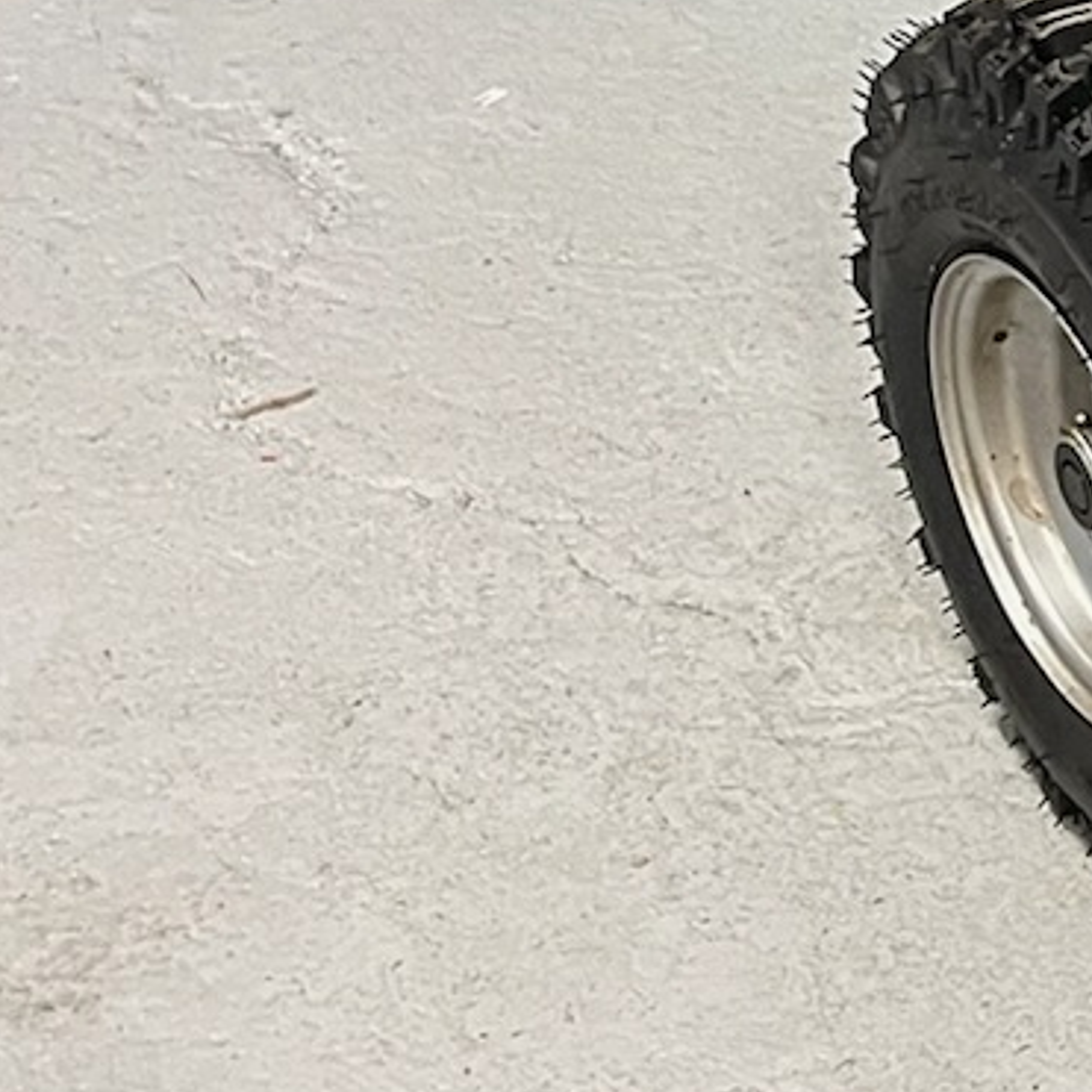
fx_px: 4533
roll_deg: -0.9
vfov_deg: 13.4
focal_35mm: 127
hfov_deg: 12.2
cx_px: 2149
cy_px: -233
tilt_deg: -28.0
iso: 250
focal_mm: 5.1
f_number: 1.6
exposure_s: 1/50
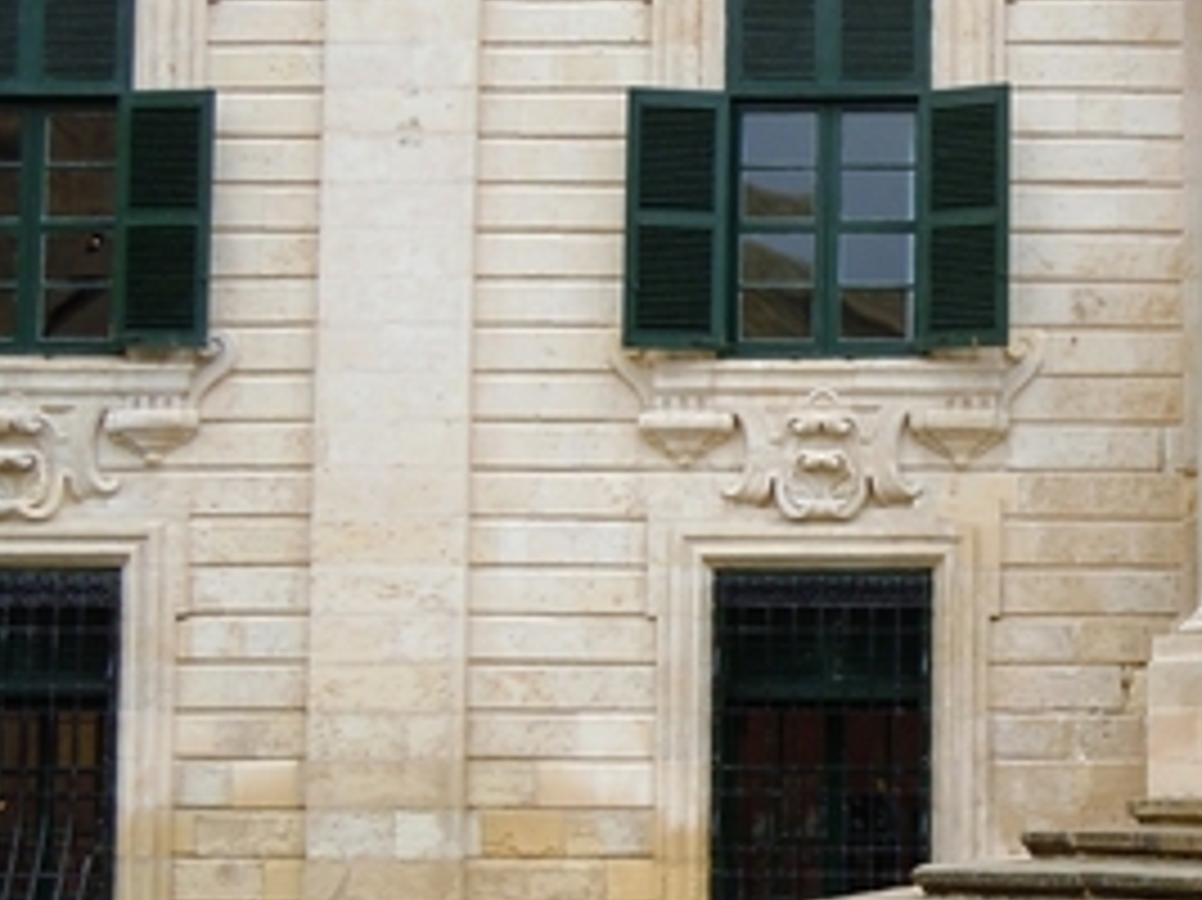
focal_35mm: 101
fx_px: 3506
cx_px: 1225
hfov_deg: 18.9
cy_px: 446
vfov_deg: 14.6
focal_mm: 8.1
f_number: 3.8
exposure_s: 1/200
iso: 100
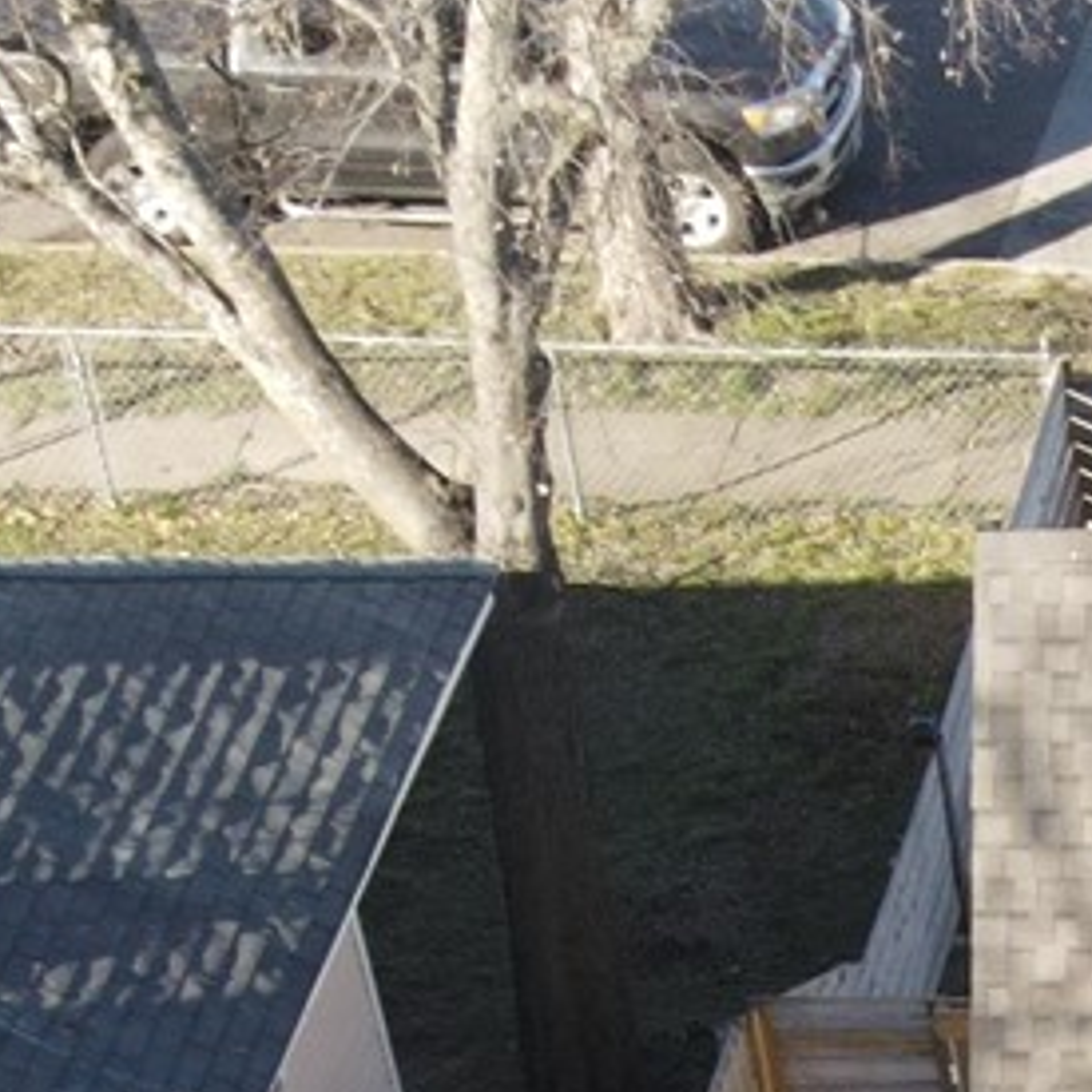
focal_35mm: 158
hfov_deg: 10.3
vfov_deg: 9.9
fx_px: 5639
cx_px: 2045
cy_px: 2450
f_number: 2.8
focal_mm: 4.5
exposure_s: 1/40
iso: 100
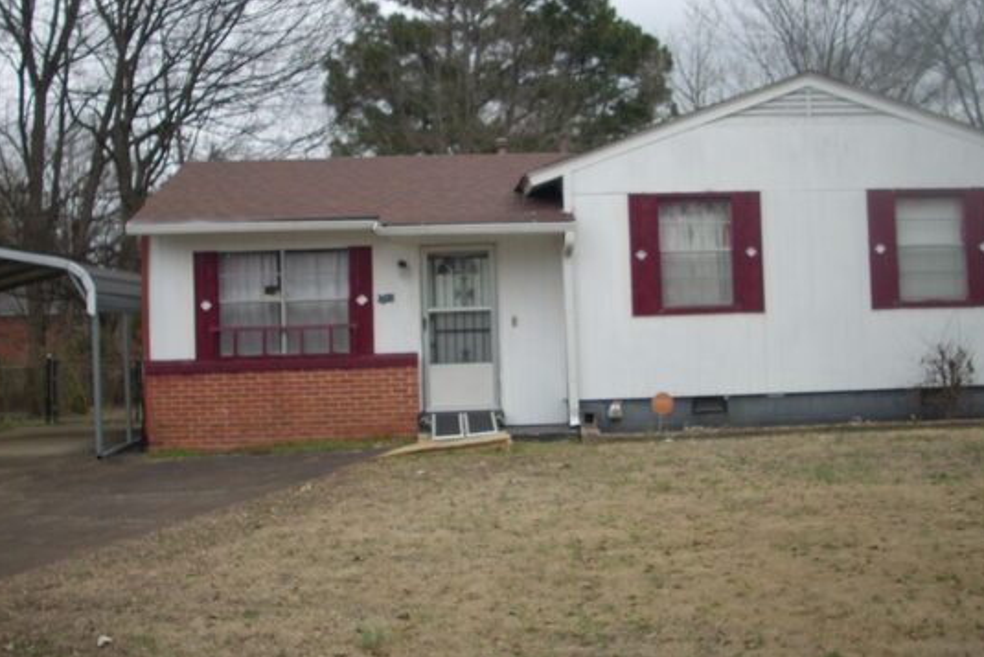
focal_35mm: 46
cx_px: 480
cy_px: 280
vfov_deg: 29.2
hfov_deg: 42.7
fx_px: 1258
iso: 64
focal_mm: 6.2
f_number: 2.8
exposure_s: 1/220
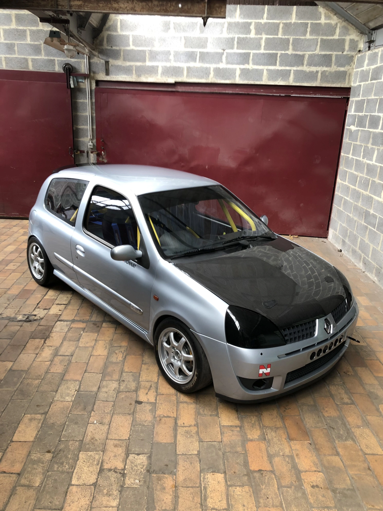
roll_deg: -3.1
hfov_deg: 49.7
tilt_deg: -18.8
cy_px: 256
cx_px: 192
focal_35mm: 28
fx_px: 413
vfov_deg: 63.4
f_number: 1.8
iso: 40
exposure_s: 1/30
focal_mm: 3.99
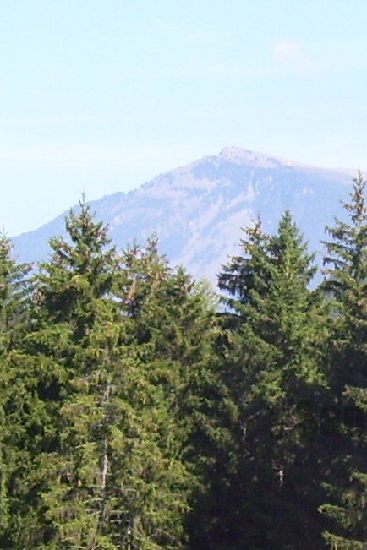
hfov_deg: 8.3
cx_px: 393
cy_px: 419
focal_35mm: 164
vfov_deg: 12.5
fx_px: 2508
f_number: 4.8
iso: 80
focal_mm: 6
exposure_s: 1/320
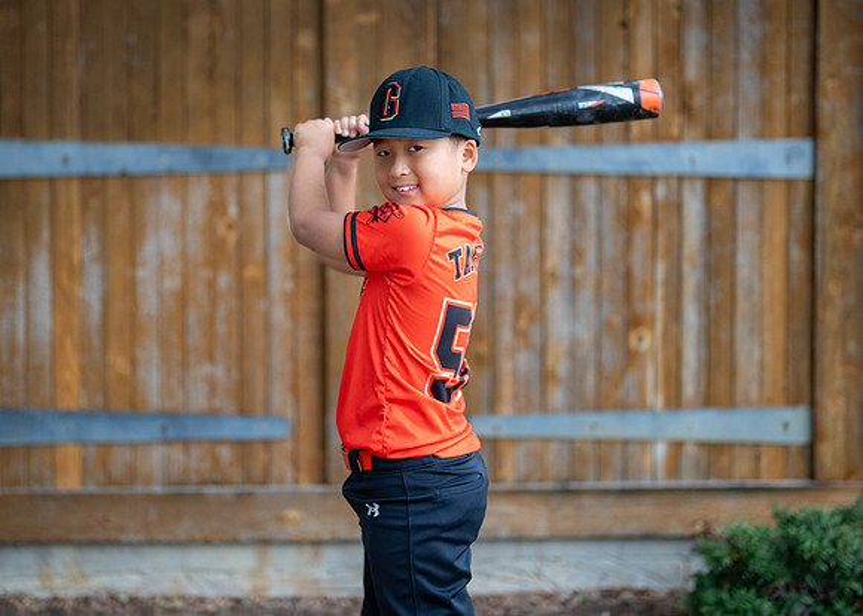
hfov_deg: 30.1
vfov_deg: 21.8
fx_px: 1601
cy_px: 255
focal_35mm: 65
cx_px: 392
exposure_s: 1/800
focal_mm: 50
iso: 500
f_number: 1.2
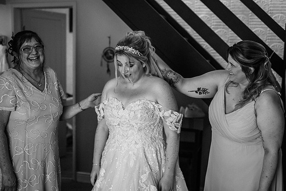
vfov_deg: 27.0
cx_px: 143
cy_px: 96
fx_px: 397
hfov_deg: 39.6
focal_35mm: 50
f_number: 2.2
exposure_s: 1/200
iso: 900
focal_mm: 50
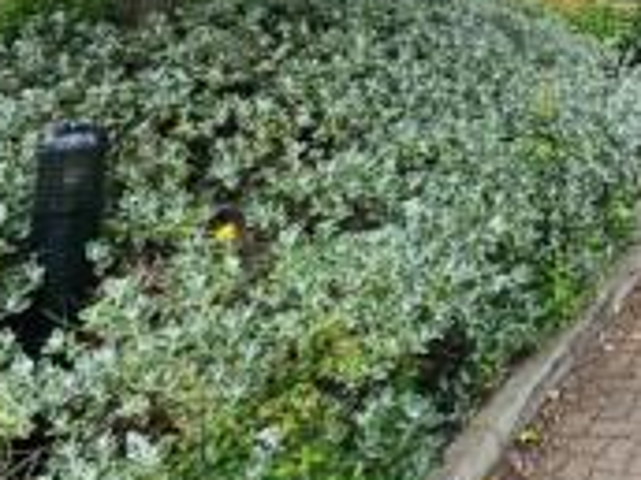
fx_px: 815
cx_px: 971
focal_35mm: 44
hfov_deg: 28.0
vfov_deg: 27.6
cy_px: -140
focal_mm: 2.2
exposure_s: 1/338
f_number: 2.2
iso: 50
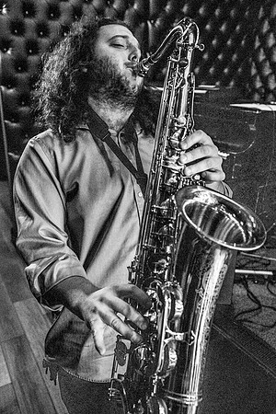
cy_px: 207
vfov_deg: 58.7
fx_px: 368
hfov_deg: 41.1
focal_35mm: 32
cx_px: 138
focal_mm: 32
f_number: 4
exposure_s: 1/200
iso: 6400
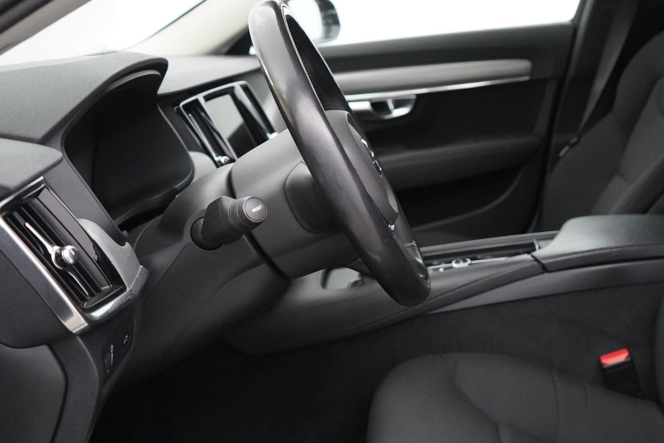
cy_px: 196
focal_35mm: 44
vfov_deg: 30.5
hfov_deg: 43.1
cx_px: 497
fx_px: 812
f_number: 3.5
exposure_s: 1/160
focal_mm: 28
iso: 12800
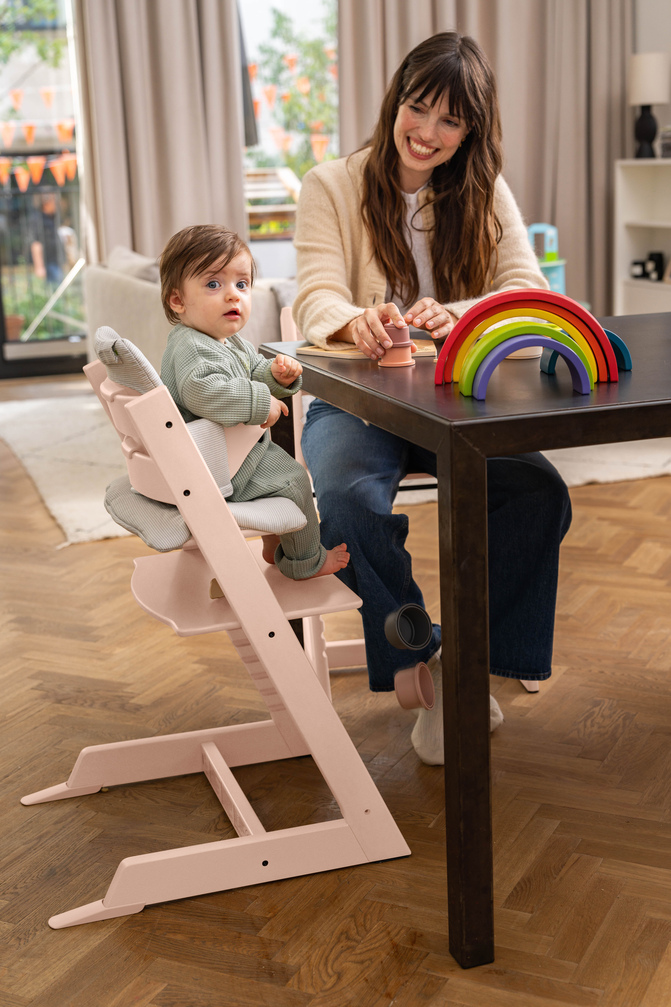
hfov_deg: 27.5
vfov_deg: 40.3
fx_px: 1370
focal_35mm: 49
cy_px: 504
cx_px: 336
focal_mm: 49
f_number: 3.5
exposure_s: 1/200
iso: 400
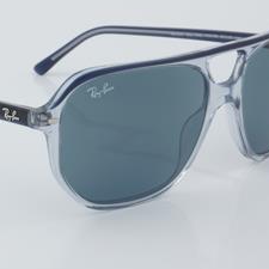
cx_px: 85
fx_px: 993
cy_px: 130
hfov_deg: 15.4
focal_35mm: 113
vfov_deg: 15.4
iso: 100
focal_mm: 50
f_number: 32
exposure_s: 1/4
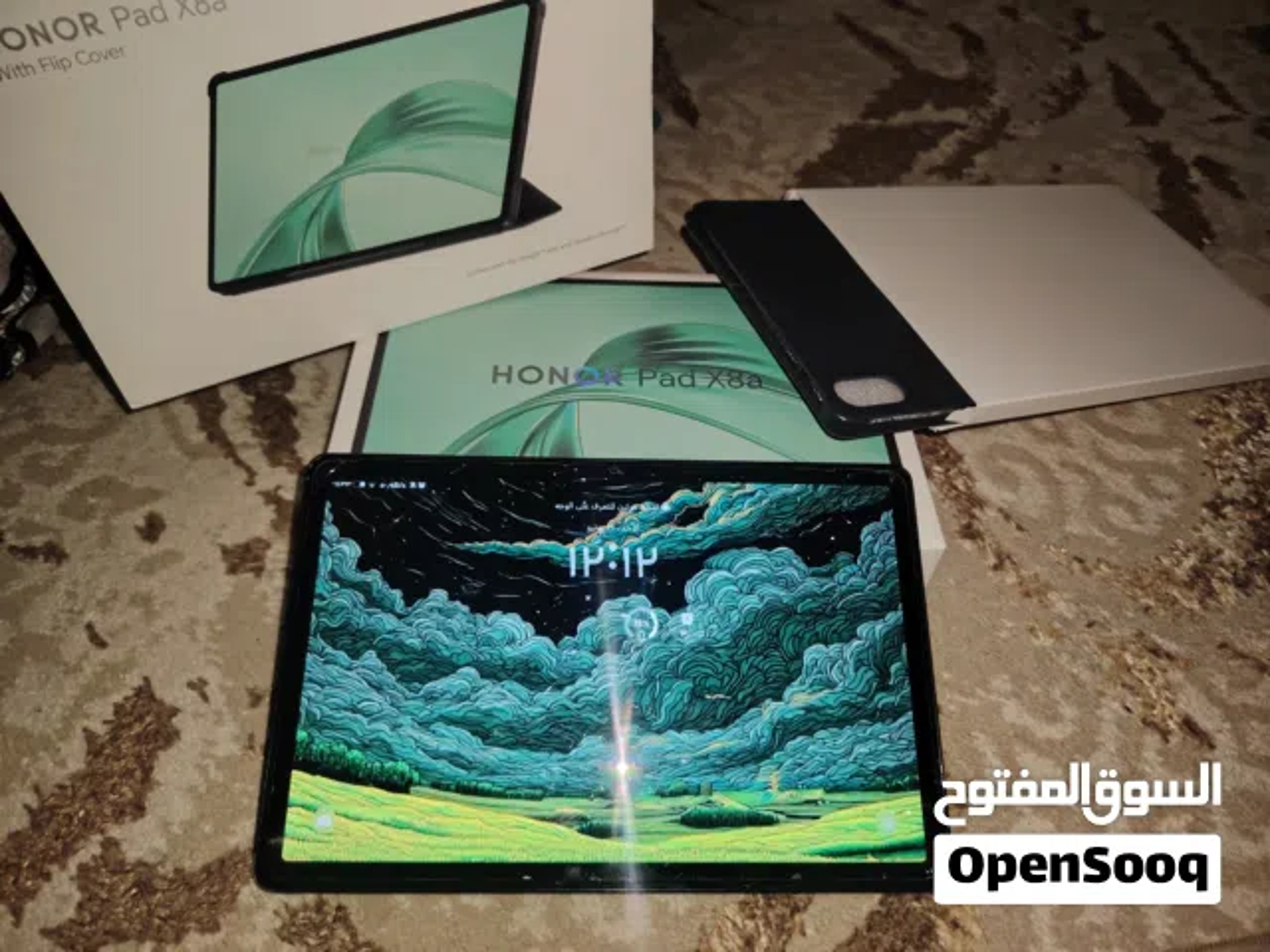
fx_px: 881
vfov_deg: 56.8
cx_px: 635
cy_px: 476
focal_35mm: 24
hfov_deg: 71.6
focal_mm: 5.25
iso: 1338
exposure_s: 1/25
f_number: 1.75
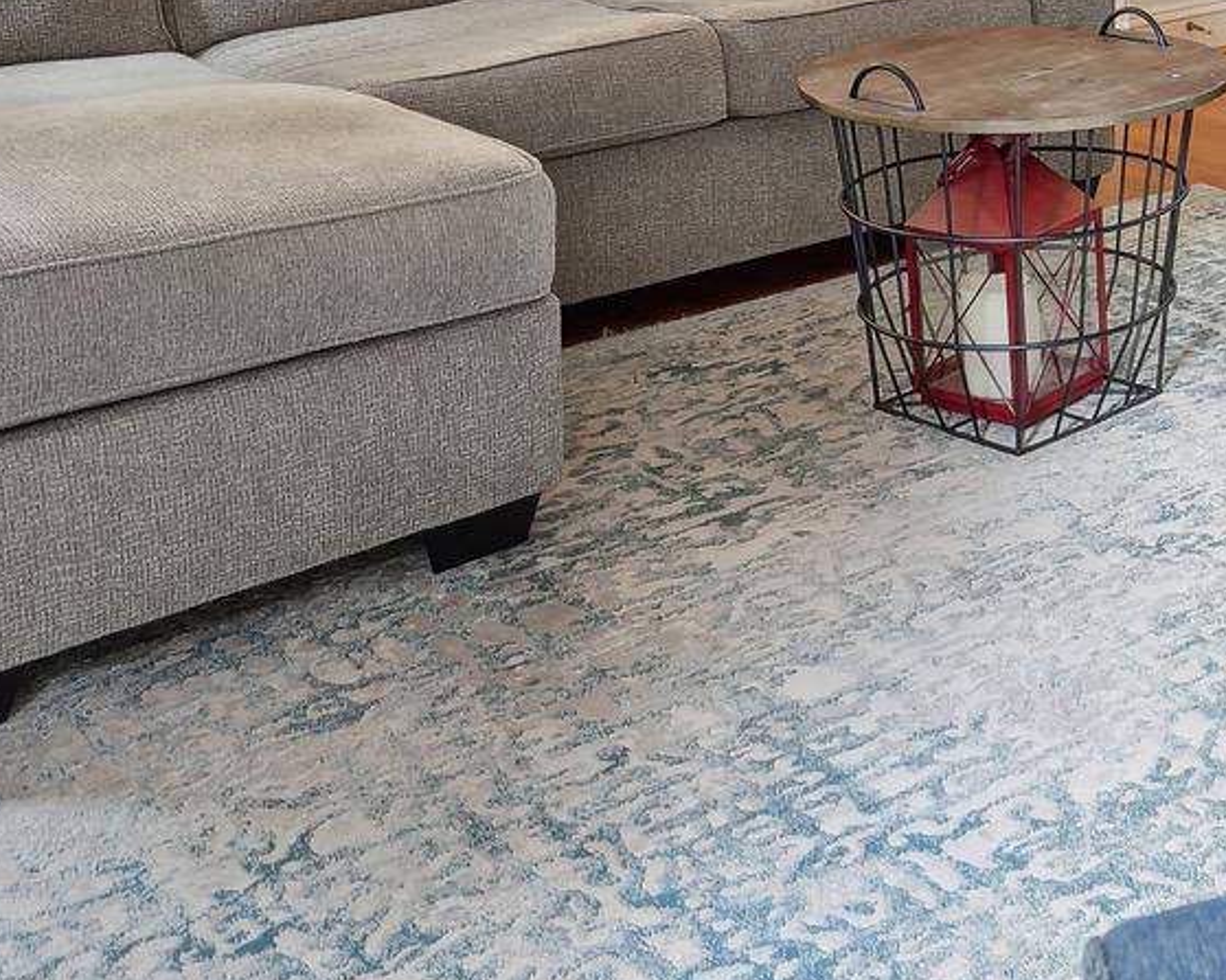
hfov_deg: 30.0
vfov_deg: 22.6
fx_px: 1995
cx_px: 1404
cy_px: -494
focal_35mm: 55
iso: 200
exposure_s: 1/2.5
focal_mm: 16
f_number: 8
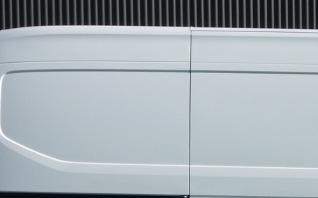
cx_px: 319
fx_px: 901
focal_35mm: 104
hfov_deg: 19.4
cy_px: 198
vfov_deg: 12.4
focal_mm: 6.8
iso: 100
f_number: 9.3
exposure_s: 1/250
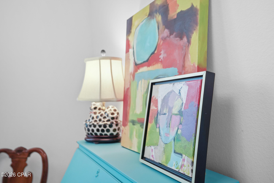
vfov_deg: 43.6
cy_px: 92
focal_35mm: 30
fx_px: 228
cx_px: 137
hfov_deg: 61.9
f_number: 5.6
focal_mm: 30
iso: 1250
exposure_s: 1/250
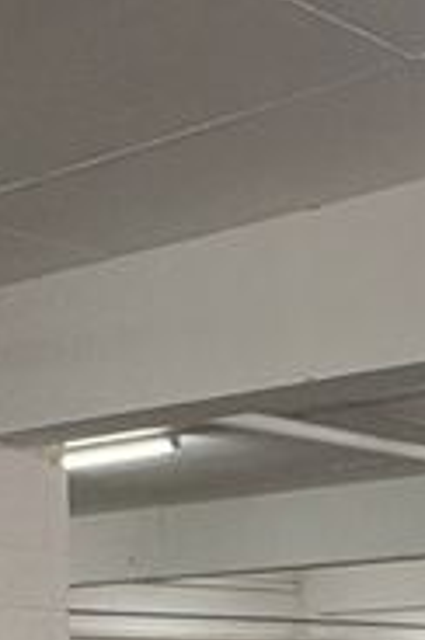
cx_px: 693
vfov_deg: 22.0
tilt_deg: +0.3
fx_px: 1564
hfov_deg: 14.2
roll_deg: +1.7
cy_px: 697
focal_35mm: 88
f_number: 2.2
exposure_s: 1/111
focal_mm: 2.22
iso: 64
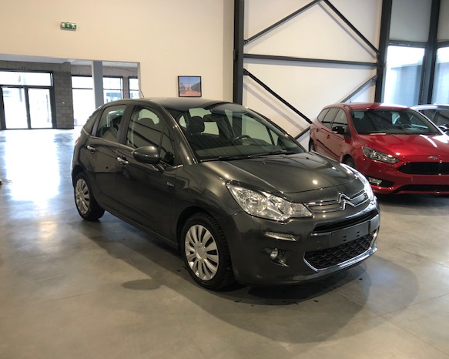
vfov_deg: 48.5
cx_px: 222
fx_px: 399
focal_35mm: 30
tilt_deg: -12.0
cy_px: 183
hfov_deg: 58.8
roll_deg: +0.0
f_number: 1.8
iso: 40
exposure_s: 1/25
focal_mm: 3.99
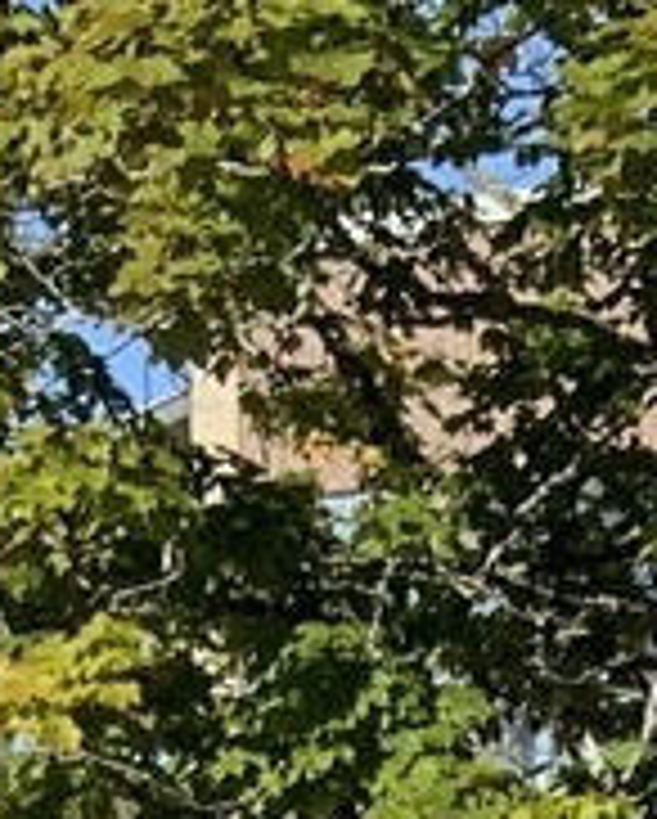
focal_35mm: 224
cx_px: 945
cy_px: 2394
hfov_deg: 6.8
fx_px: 5435
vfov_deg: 7.6
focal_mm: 3
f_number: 1.8
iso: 16
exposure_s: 1/1098
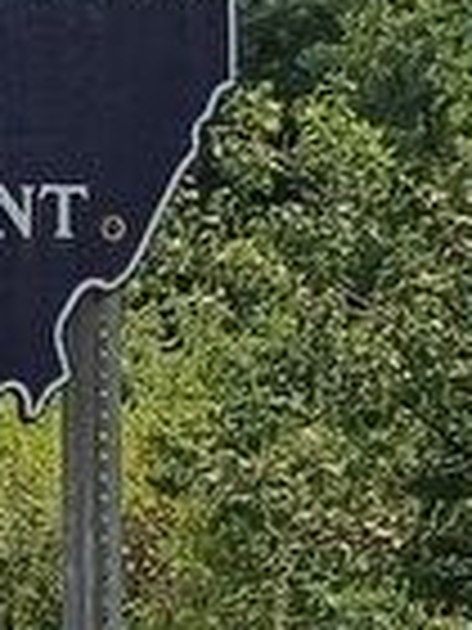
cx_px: -472
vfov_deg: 11.9
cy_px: 387
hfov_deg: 8.5
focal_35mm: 166
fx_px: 3018
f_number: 1.8
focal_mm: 4.27
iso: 102
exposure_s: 1/1508
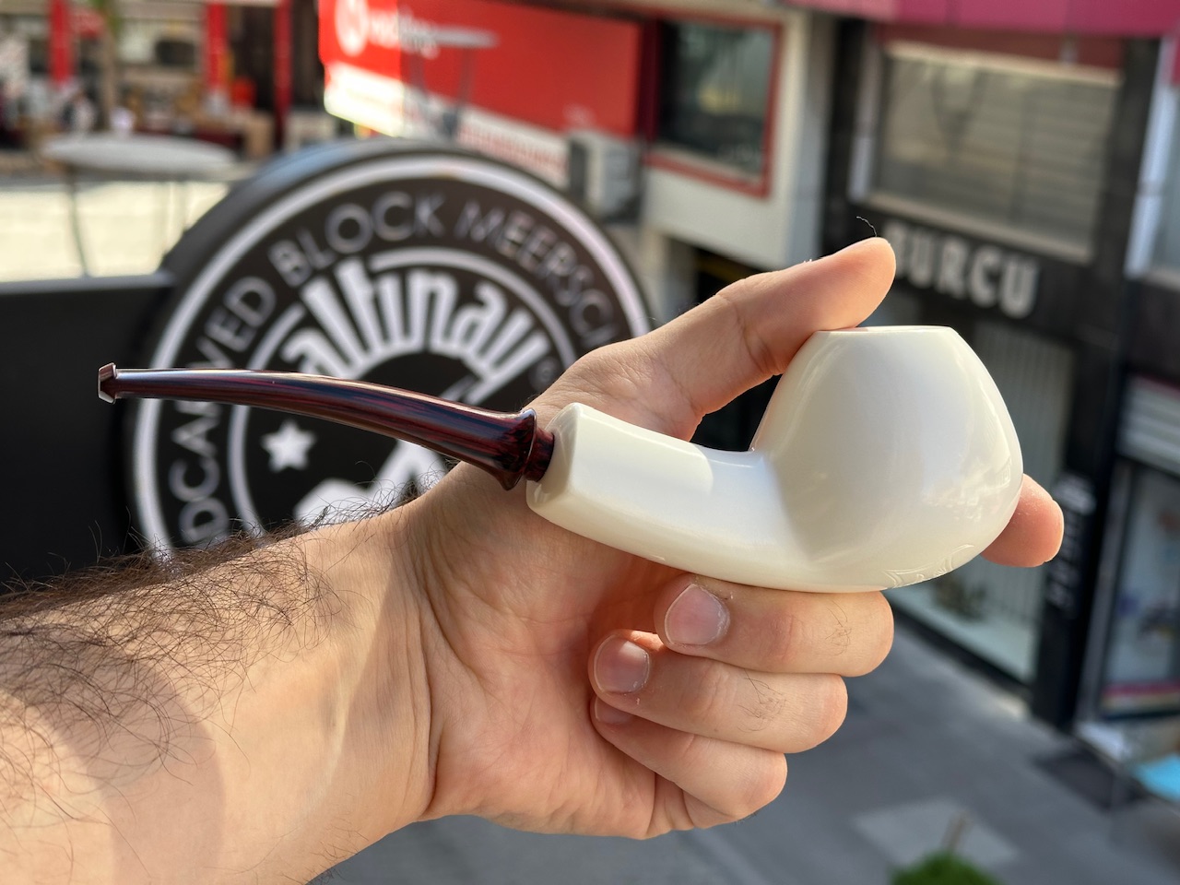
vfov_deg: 30.3
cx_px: 590
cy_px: 442
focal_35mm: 48
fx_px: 1636
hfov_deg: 39.7
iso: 64
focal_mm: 6.86
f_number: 1.78
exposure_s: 1/555
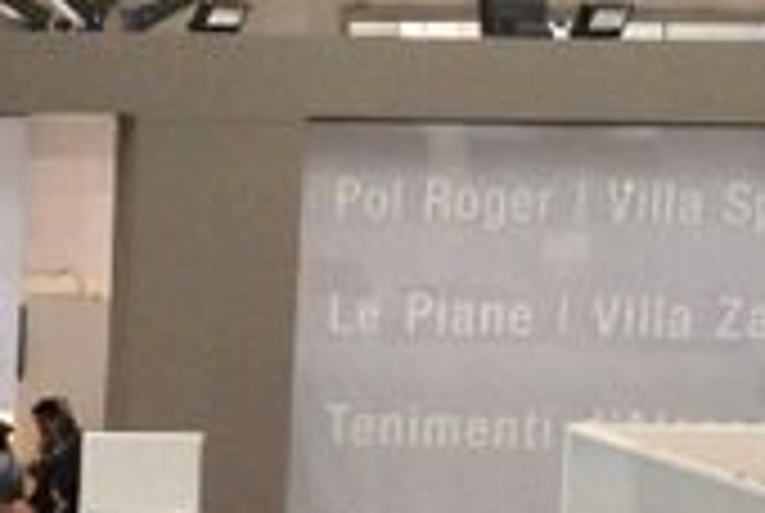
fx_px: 3001
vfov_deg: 9.7
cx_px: -904
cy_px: 398
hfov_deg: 12.3
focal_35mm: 141
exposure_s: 1/125
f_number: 5.6
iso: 3200
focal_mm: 20
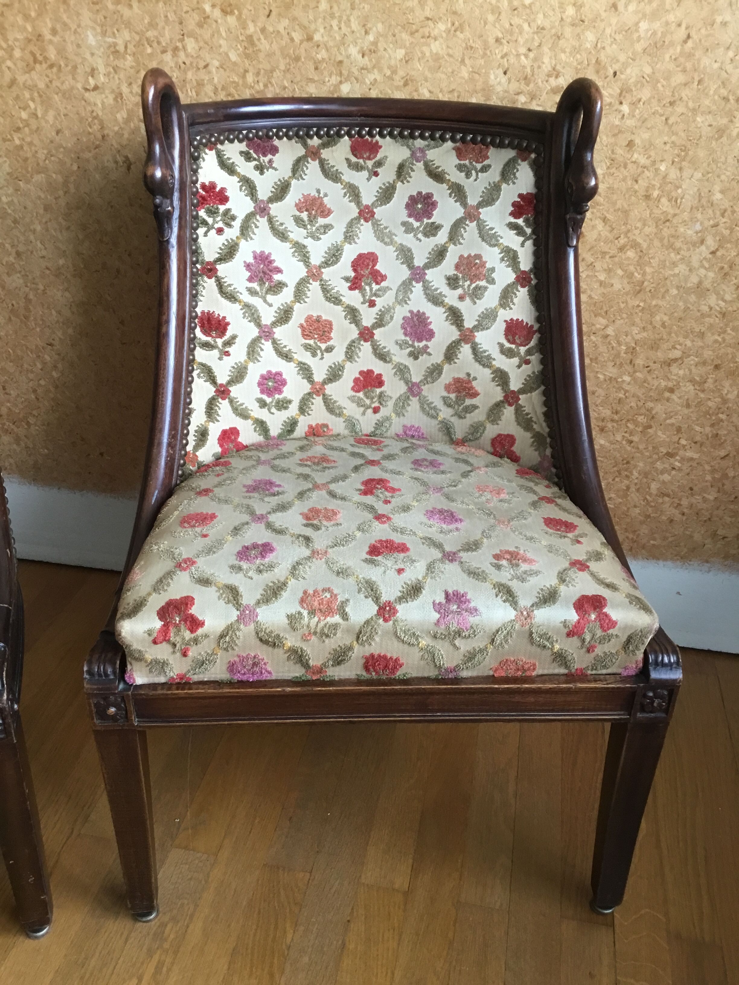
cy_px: 492
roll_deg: -1.4
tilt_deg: -30.1
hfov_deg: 45.4
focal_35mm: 31
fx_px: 882
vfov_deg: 58.4
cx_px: 370
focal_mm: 3.3
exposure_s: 1/33
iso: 125
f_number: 2.4
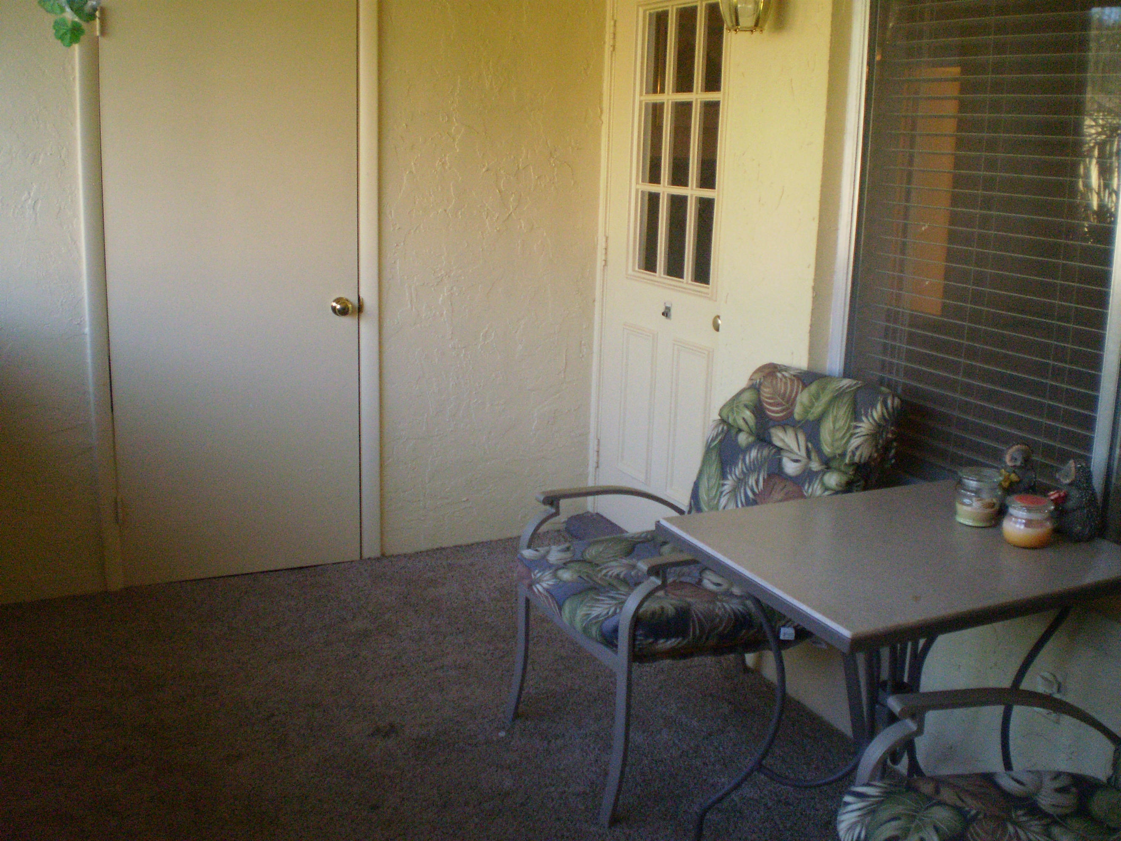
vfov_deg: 39.7
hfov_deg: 51.4
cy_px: 420
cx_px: 560
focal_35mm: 36
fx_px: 1166
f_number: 3.1
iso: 400
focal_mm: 6.3
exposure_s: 1/80
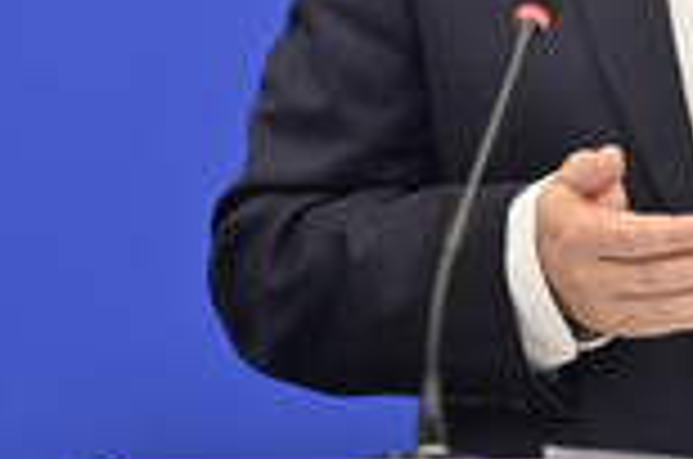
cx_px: 785
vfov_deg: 3.8
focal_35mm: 358
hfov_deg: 5.7
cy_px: -135
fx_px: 6877
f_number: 2.8
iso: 2000
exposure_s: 1/320
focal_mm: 122
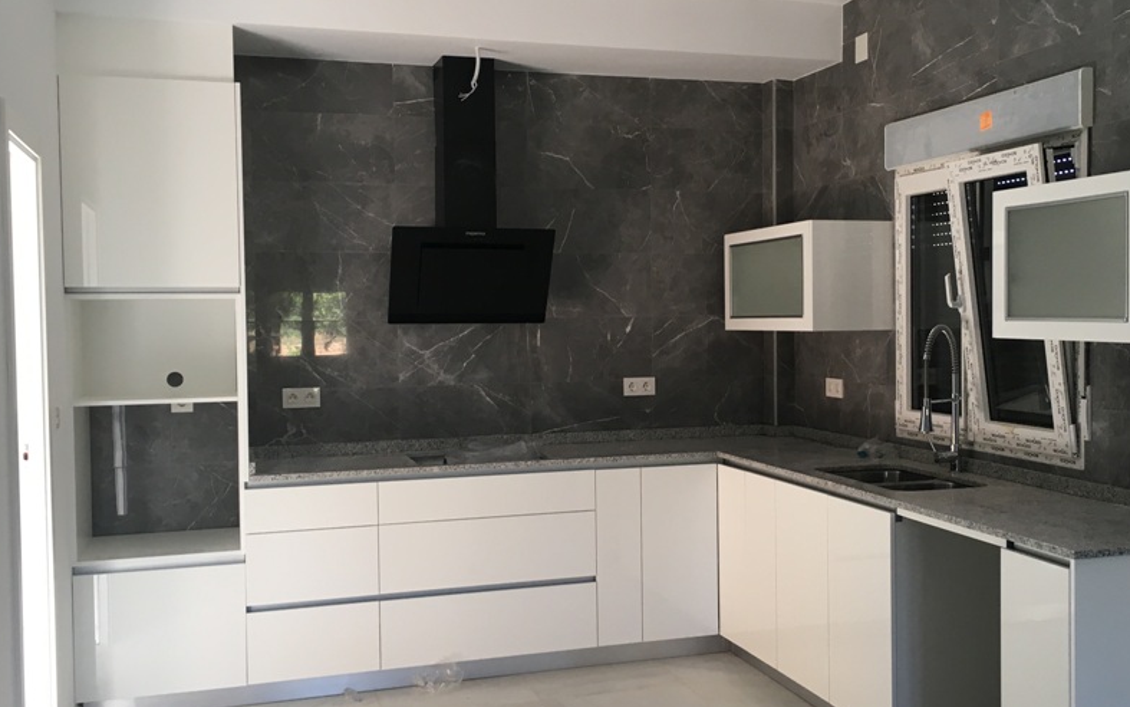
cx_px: 668
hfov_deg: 49.0
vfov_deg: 32.0
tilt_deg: -2.5
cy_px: 359
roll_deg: +0.4
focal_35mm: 40
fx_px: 1232
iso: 32
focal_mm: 4.15
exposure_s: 1/33
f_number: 2.2
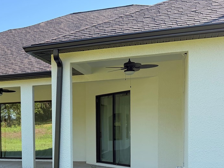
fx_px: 356
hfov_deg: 33.1
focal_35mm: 55
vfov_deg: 25.9
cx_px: 22
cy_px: 144
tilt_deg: -3.8
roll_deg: +1.6
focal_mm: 6.76
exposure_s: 1/1250
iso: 100
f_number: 1.78
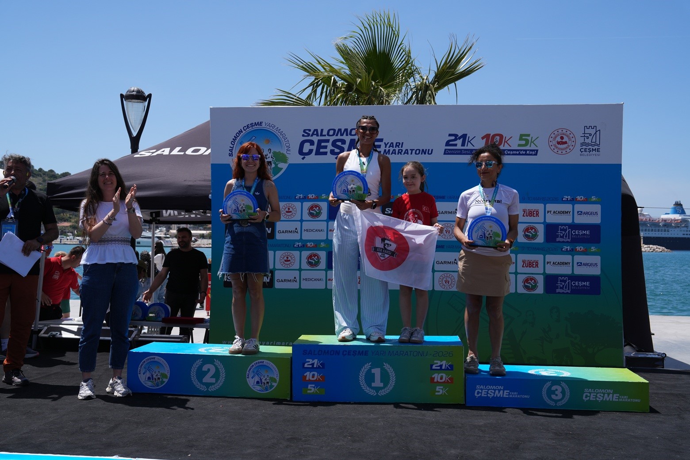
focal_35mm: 38
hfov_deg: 50.7
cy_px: 230
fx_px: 728
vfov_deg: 35.1
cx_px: 345
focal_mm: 38
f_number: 5.6
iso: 200
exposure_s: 1/1250
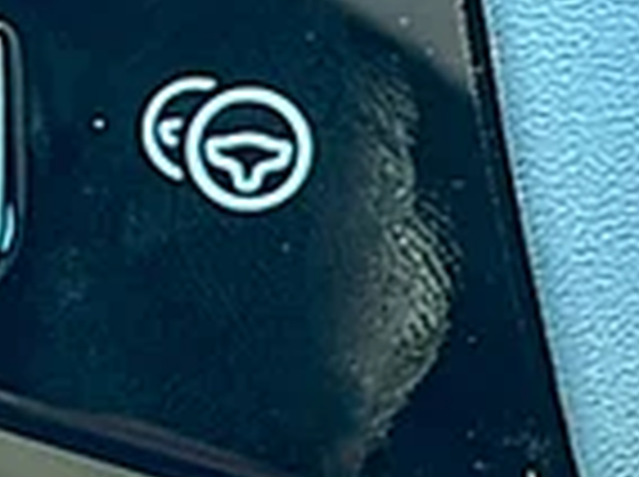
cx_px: -495
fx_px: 4736
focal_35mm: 257
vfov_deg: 5.7
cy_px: -47
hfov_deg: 7.5
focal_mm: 6.86
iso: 64
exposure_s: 1/141
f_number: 1.78
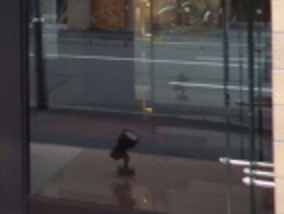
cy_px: -40
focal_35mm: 99
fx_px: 814
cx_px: -328
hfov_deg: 15.0
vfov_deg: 14.5
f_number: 3.1
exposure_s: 1/45
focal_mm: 4
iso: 100
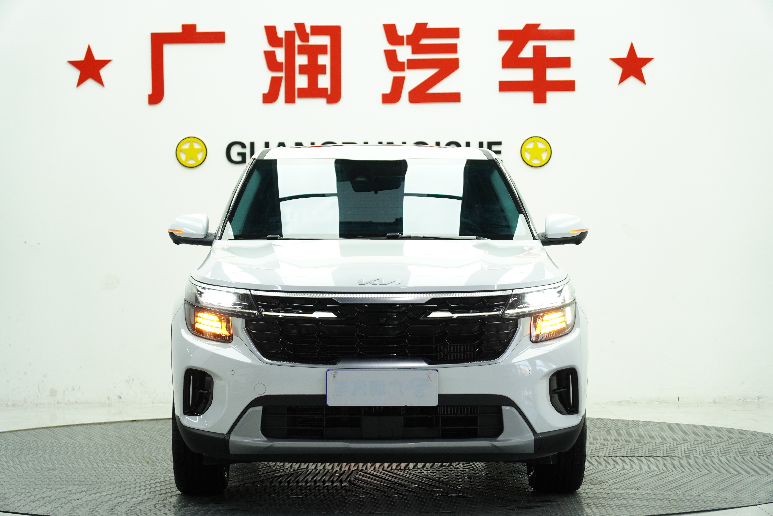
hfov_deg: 24.2
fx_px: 1804
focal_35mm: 84
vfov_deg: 16.3
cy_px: 258
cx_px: 386
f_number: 2.8
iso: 640
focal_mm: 56
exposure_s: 1/400
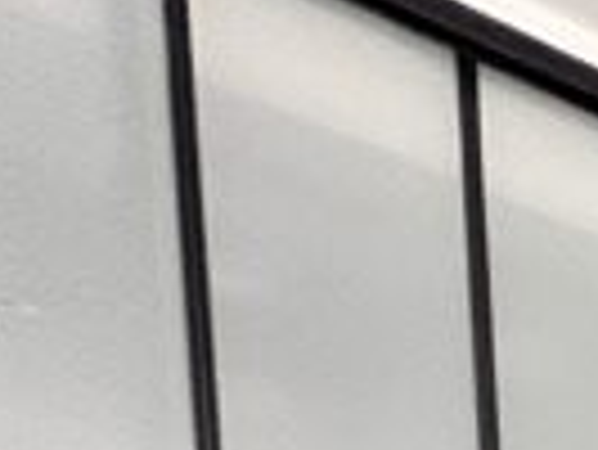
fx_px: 1349
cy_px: 1152
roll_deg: -0.1
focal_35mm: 78
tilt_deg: -4.0
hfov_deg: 12.3
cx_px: 1700
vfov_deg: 13.0
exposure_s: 1/60
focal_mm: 1.57
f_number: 1.8
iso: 400
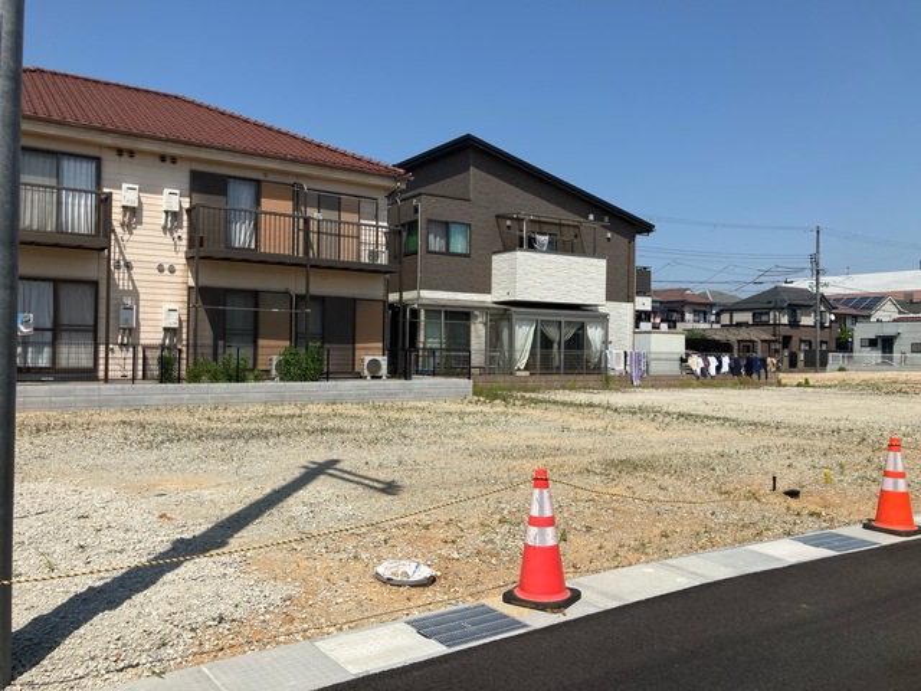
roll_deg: -1.4
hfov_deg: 63.4
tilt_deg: +0.3
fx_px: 745
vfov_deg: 49.7
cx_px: 460
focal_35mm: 28
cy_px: 346
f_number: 1.8
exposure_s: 1/3745
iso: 32
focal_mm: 3.99
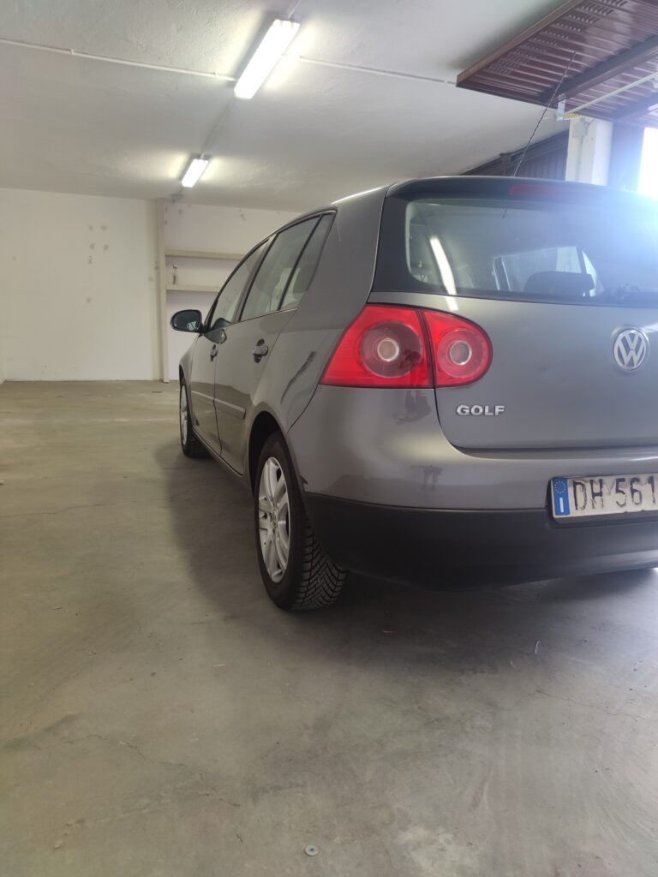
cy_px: 438
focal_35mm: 24
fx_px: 608
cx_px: 329
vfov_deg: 71.6
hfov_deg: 56.8
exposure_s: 1/100
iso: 282
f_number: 1.69
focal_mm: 6.72
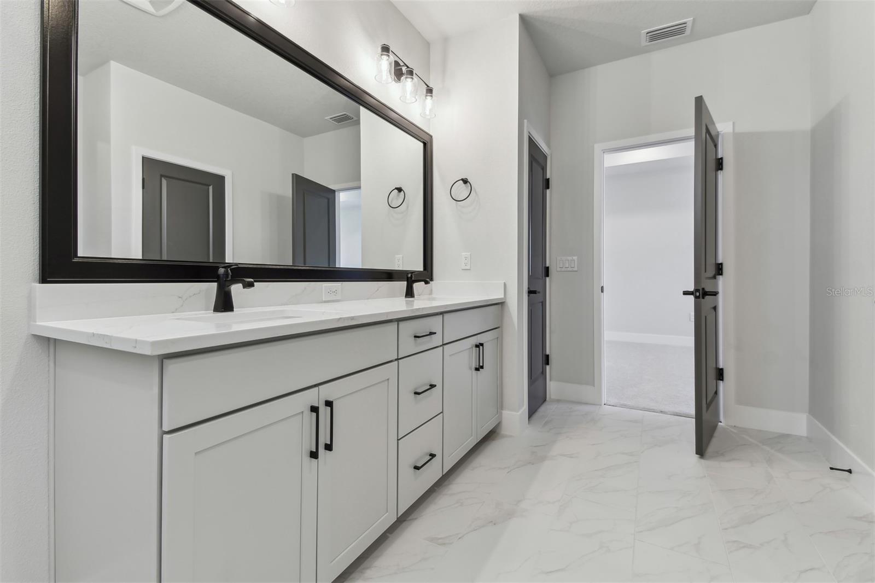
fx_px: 364
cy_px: 292
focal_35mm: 15
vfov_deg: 77.3
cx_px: 438
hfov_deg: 100.4
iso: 100
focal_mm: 10
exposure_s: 1/20
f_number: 7.1
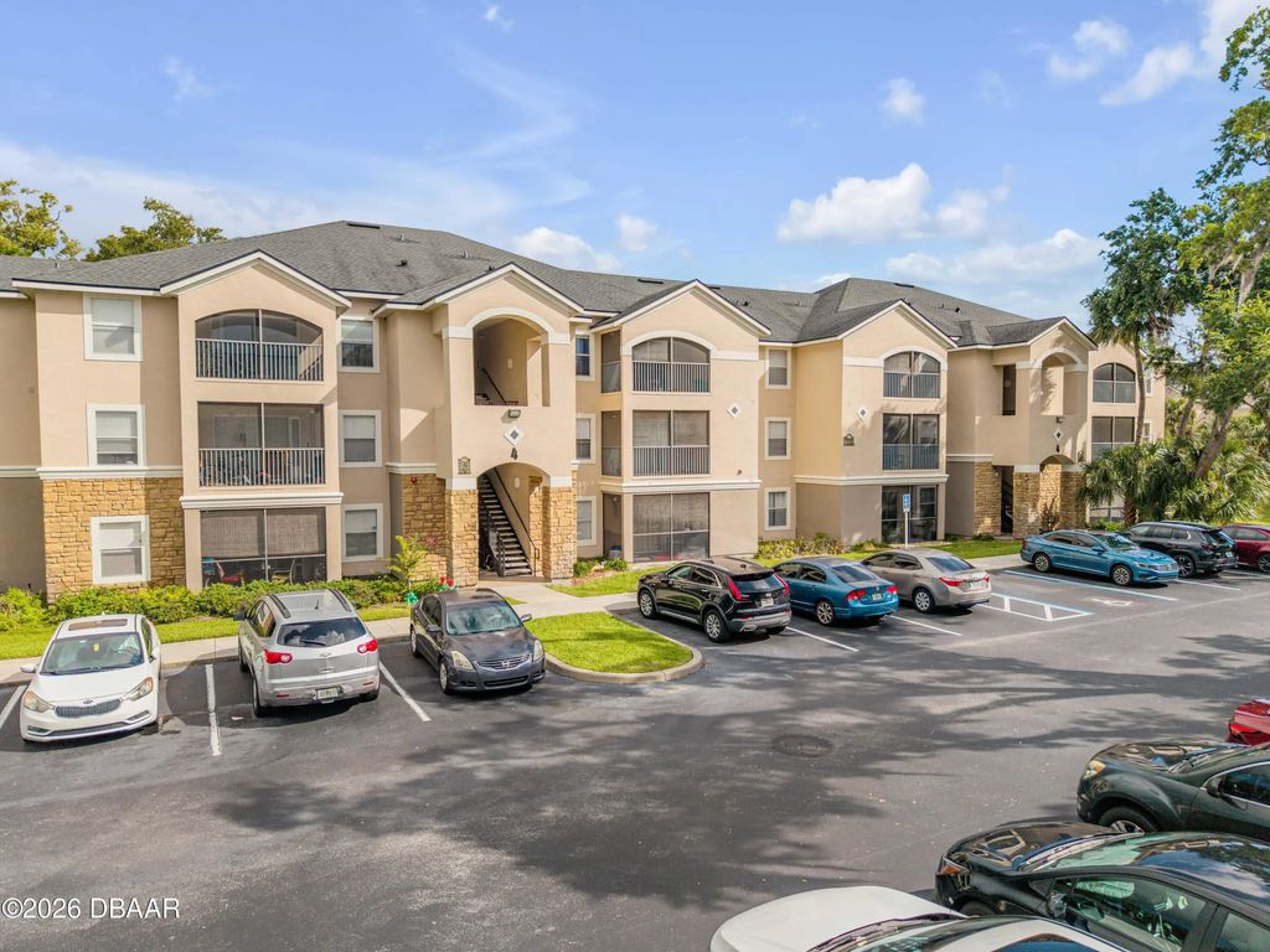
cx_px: 635
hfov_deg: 71.6
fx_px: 881
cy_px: 476
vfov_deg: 56.8
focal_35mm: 24
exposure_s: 1/500
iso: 140
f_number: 1.8
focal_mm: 8.67
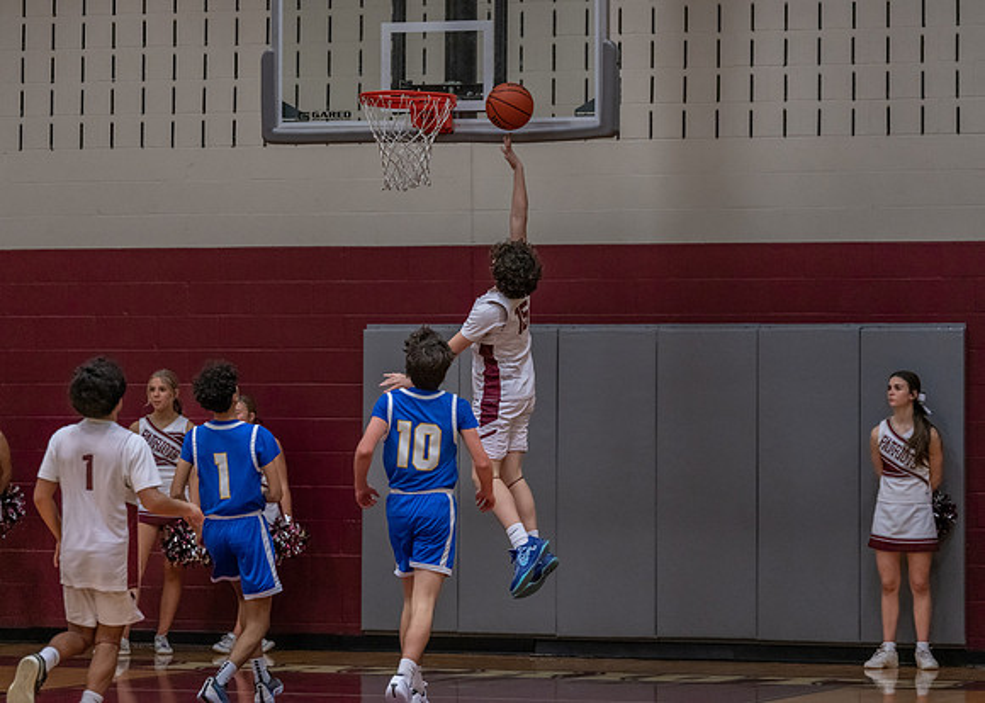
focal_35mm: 159
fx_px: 4452
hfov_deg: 12.6
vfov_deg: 9.0
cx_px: 492
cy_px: 352
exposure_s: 1/1000
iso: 2000
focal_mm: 144
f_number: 2.8
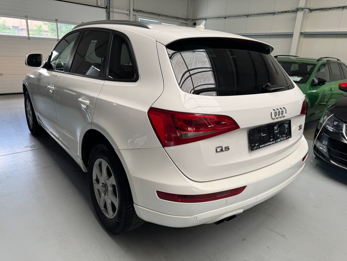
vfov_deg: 56.8
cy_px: 130
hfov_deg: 71.6
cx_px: 174
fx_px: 241
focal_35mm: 24
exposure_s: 1/100
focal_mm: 6.76
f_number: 1.78
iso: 125
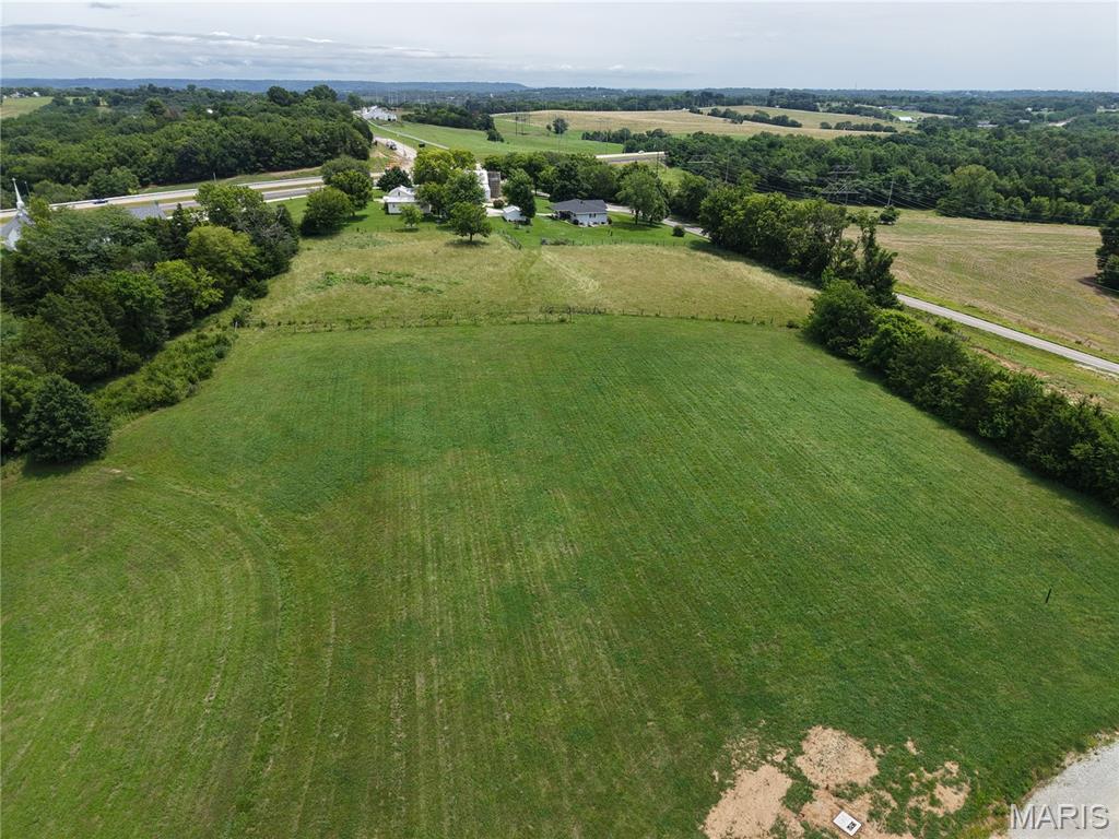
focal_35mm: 24
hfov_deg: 71.6
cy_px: 420
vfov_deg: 56.8
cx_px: 560
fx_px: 776
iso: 180
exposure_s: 1/4000
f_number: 1.8
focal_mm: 8.67
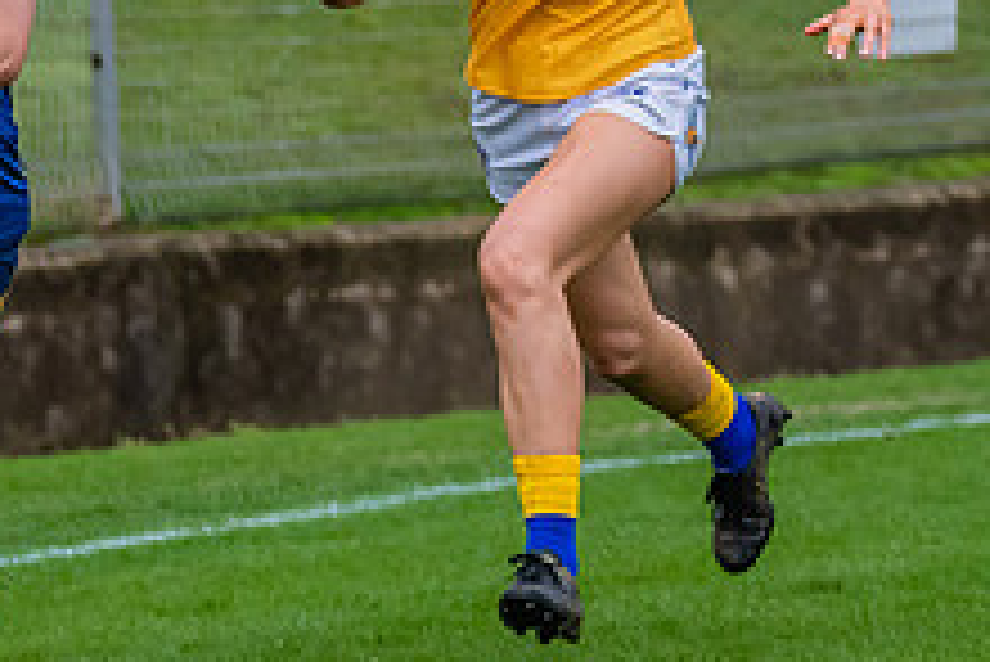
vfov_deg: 1.2
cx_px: -220
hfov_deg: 1.9
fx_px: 30599
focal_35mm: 1112
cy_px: 151
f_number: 5.3
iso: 800
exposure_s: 1/1600
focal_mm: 240
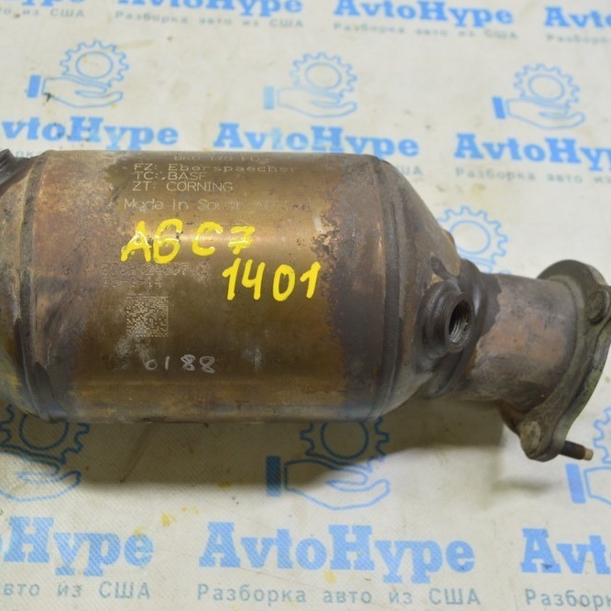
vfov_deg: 39.2
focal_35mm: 43
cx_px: 222
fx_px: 859
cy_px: 301
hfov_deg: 38.9
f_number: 5.6
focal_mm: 22
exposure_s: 1/20
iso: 400
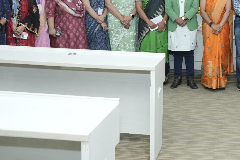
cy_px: 14
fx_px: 367
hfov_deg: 33.8
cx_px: 228
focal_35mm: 55
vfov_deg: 23.9
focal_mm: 24
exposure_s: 1/125
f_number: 5.6
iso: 2000
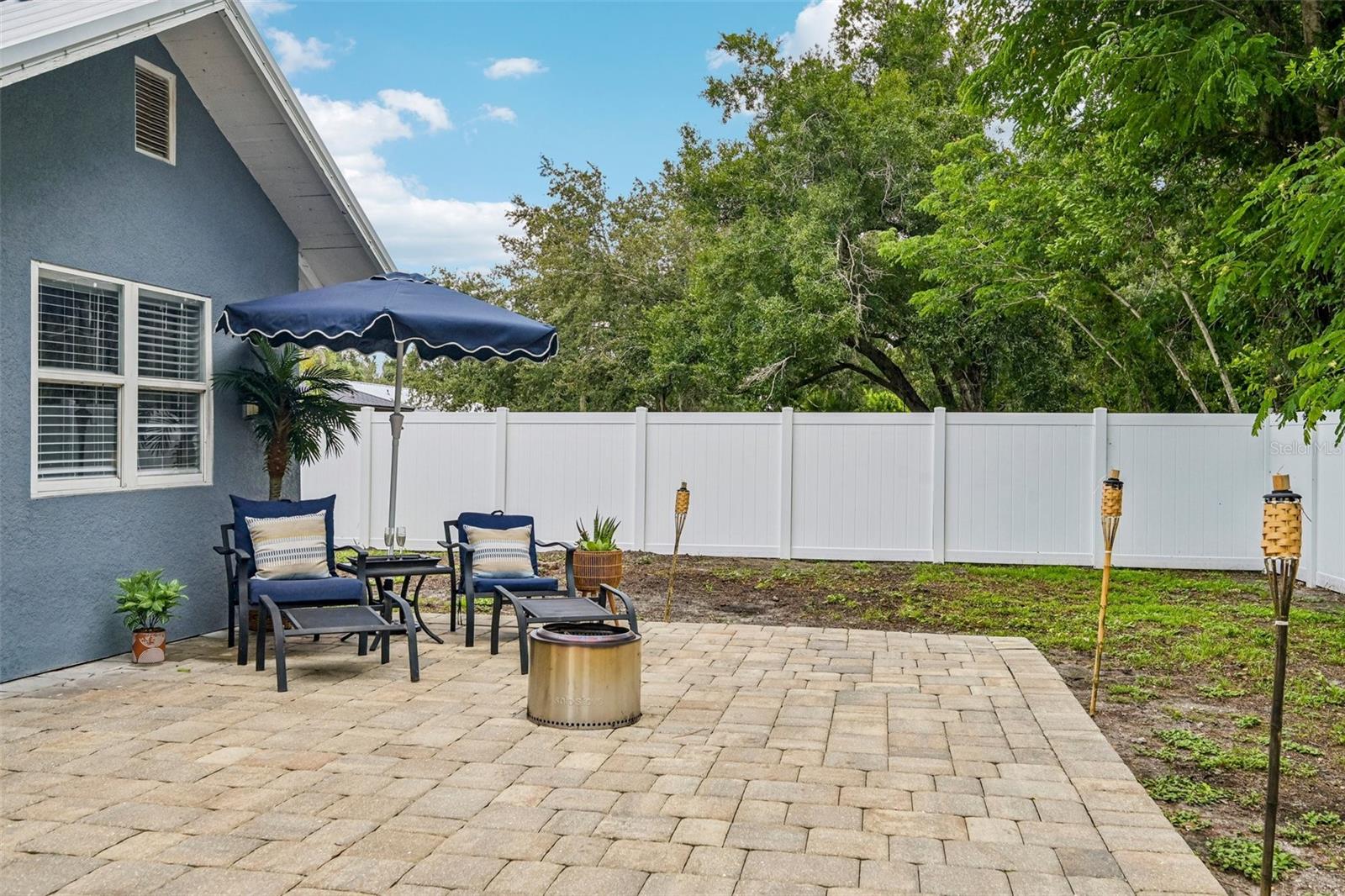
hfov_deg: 61.9
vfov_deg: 43.6
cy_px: 448
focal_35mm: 30
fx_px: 1121
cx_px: 672
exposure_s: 1/800
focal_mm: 30
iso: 400
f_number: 8
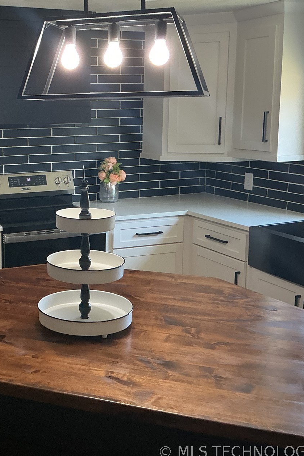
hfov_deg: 28.4
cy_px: 203
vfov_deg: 42.7
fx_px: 583
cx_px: 45
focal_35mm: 46
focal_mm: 3
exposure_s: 1/60
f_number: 1.8
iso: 125
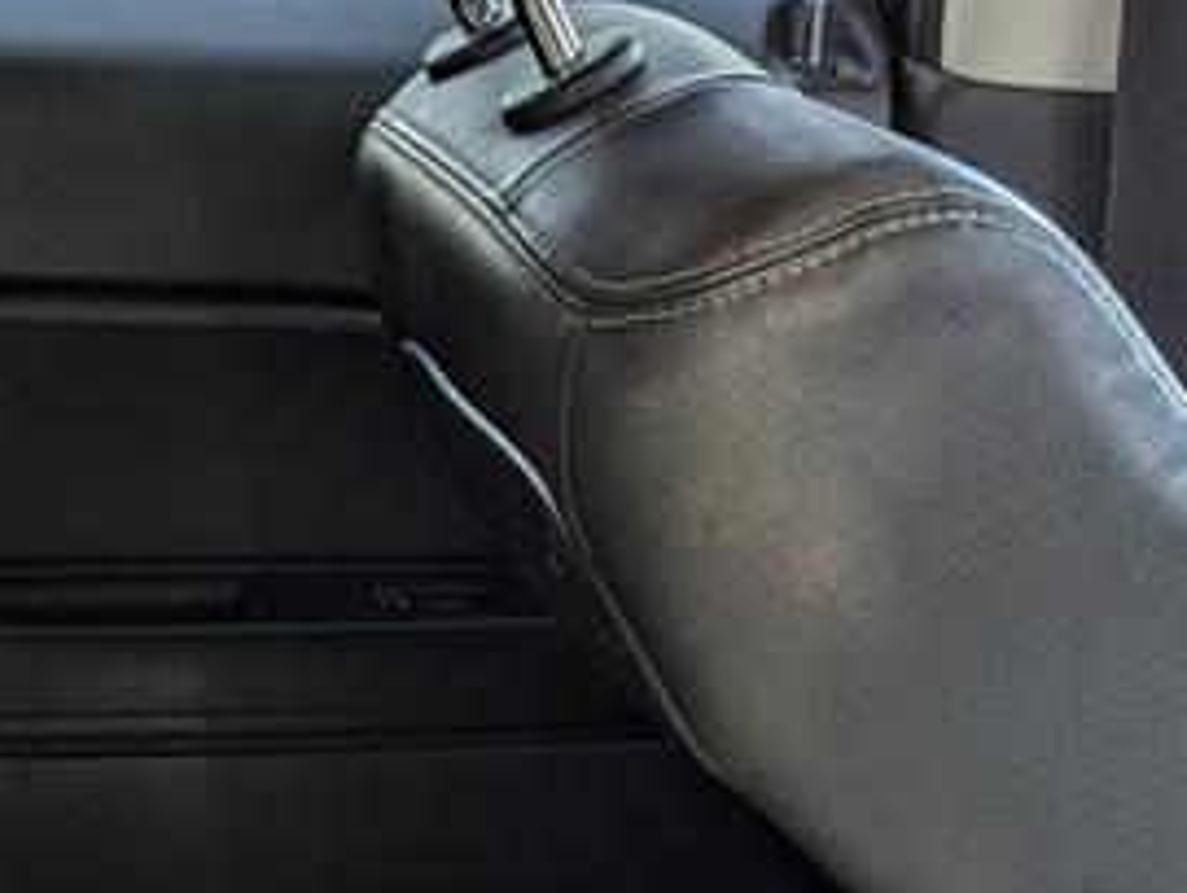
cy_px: 1668
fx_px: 3880
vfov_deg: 12.0
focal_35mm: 113
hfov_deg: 17.2
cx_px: 195
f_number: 1.85
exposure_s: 1/85
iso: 48
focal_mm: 6.81
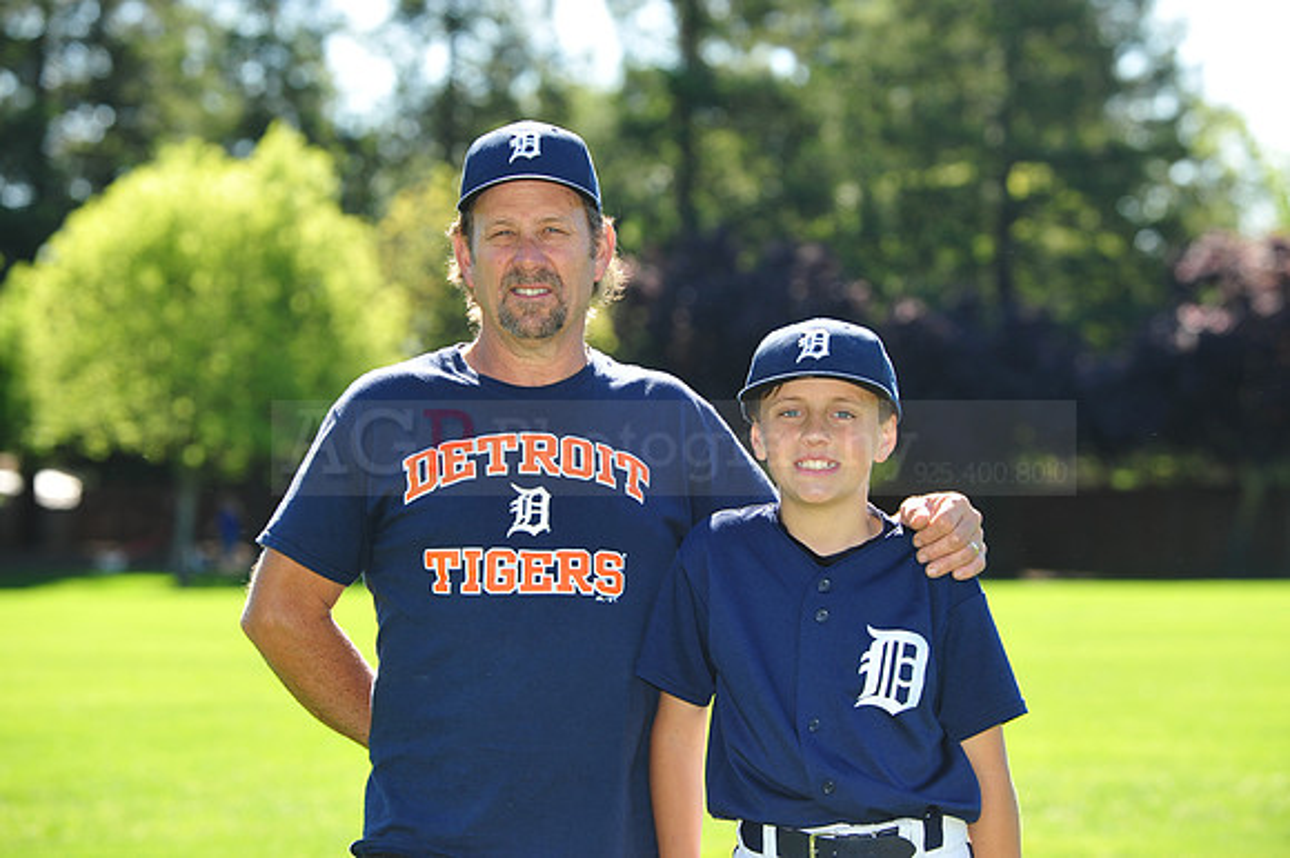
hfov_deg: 12.5
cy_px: 429
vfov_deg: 8.3
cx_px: 645
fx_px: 5909
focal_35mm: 165
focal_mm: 165
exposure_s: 1/320
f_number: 7.1
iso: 320
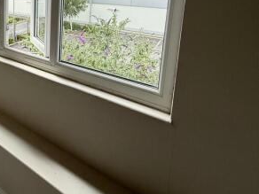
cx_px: 6
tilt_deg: -5.9
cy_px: 12
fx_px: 209
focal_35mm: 28
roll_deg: -0.3
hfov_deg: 52.0
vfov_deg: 44.3
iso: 64
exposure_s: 1/841
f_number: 2.2
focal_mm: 2.22
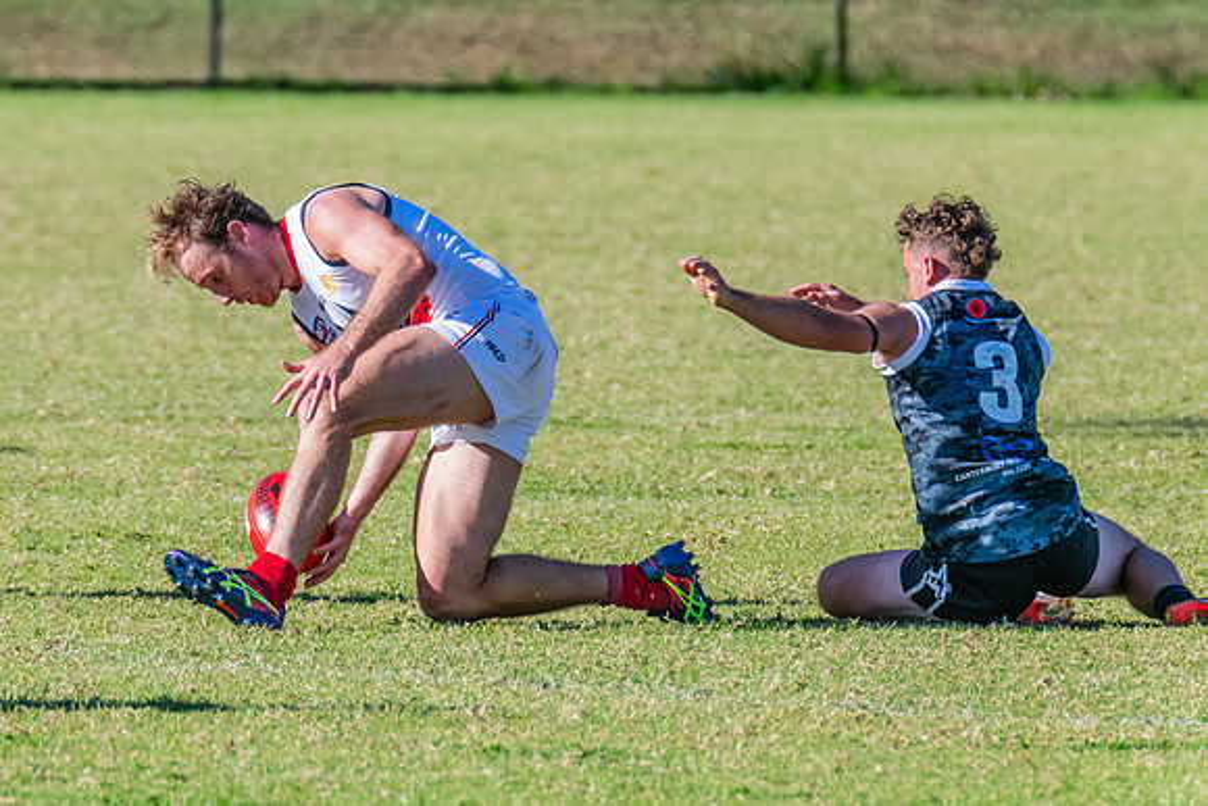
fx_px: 31256
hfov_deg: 2.2
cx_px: 281
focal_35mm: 931
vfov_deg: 1.5
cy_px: 282
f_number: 10
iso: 1600
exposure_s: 1/1600
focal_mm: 600
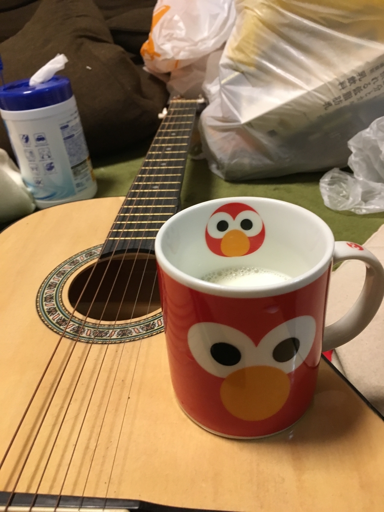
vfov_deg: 61.7
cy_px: 256
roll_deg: +9.4
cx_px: 192
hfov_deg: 48.2
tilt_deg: -32.6
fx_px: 429
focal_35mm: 29
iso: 200
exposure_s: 1/24
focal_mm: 4.15
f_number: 2.2
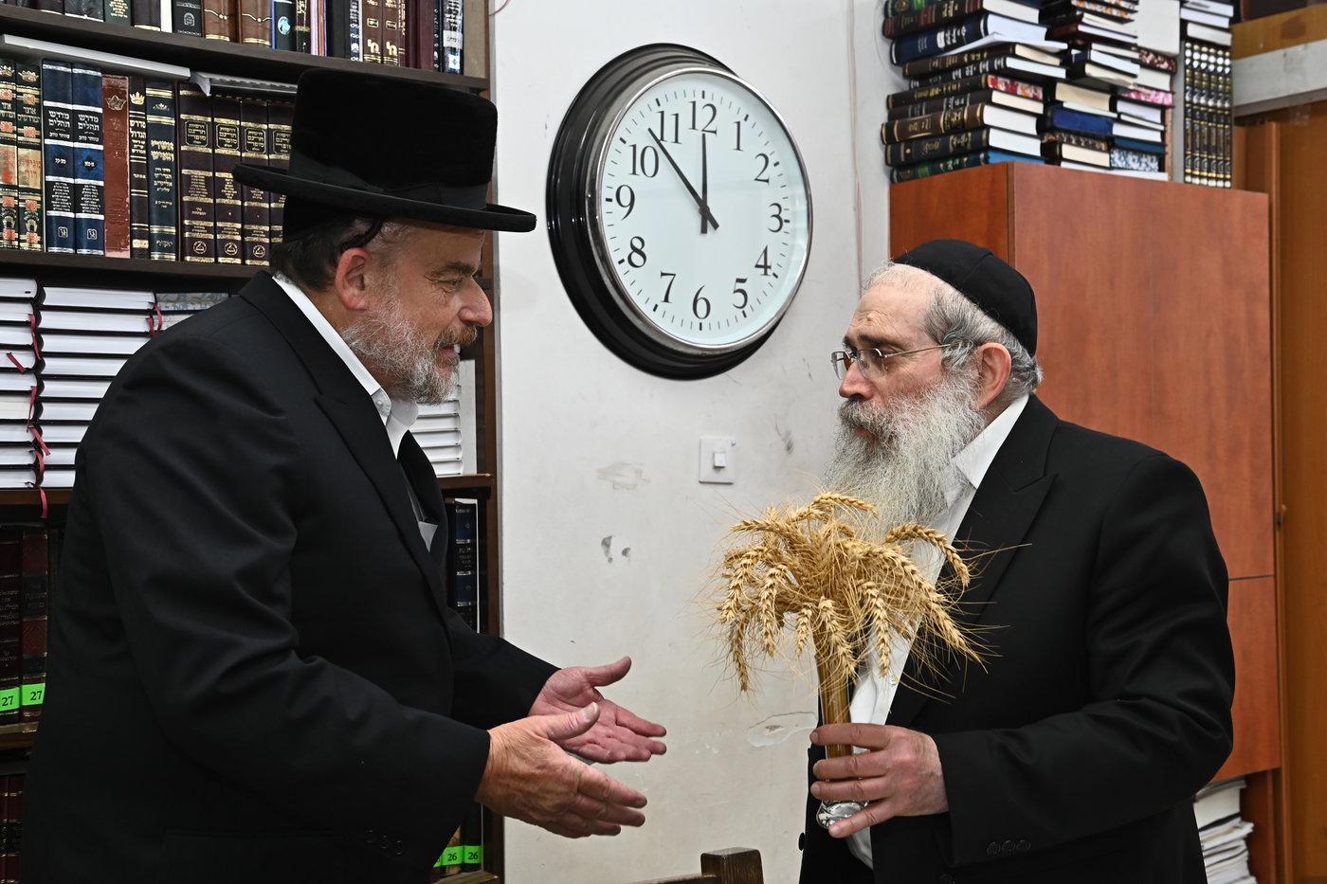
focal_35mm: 44
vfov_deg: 30.5
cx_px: 664
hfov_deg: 44.5
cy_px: 442
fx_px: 1622
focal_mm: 44
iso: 1000
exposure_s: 1/160
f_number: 6.3
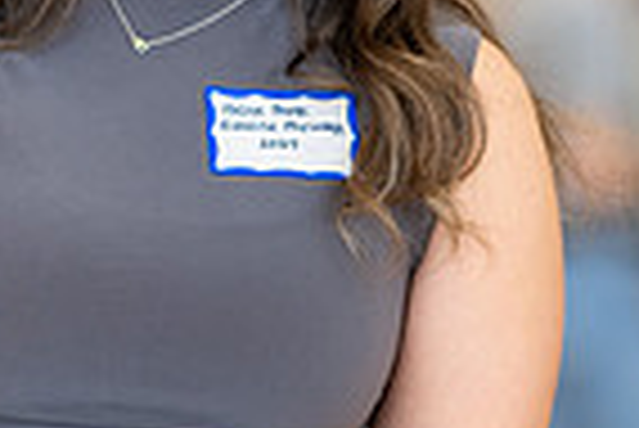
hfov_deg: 4.8
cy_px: -38
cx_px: 171
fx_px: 7605
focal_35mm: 428
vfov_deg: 3.2
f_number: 2
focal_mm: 105
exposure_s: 1/200
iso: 800
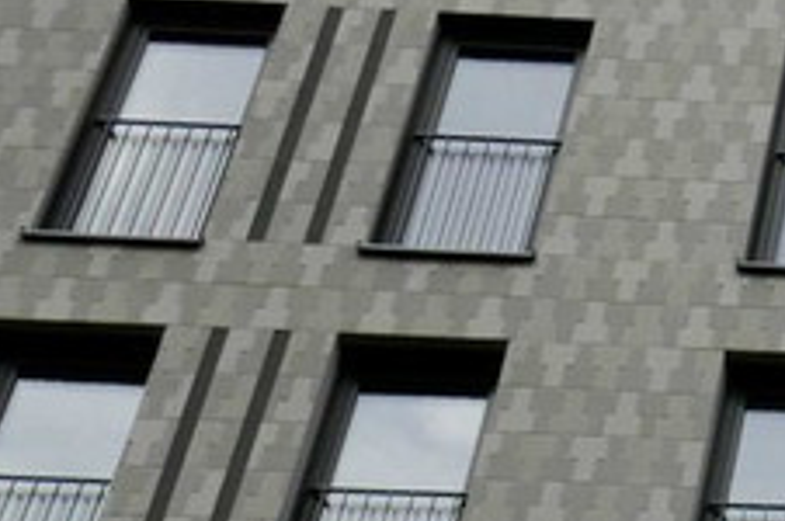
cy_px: 907
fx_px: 2896
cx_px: 1692
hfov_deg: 12.9
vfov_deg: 9.8
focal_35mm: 133
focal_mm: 9.1
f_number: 3.5
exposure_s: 1/800
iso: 500
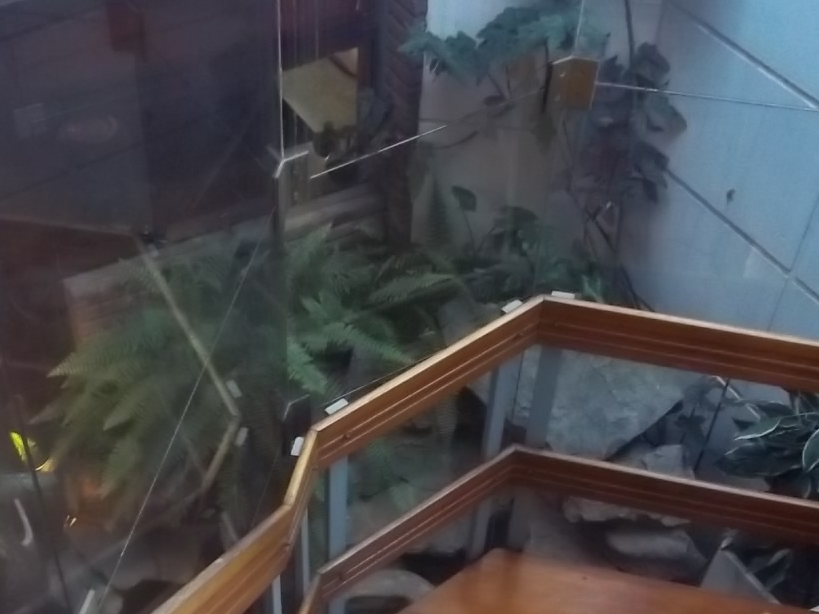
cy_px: 447
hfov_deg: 37.9
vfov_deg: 28.7
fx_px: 1183
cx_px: 295
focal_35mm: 50
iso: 320
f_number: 2.9
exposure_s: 1/8
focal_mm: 5.7
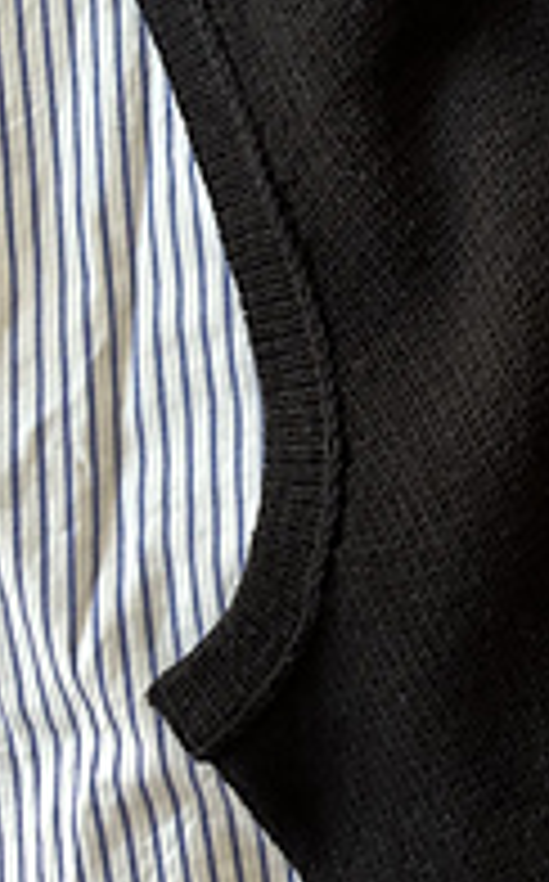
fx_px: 1561
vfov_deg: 31.5
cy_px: 364
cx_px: 835
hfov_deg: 17.8
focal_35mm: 65
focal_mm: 6.86
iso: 640
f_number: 1.78
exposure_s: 1/60
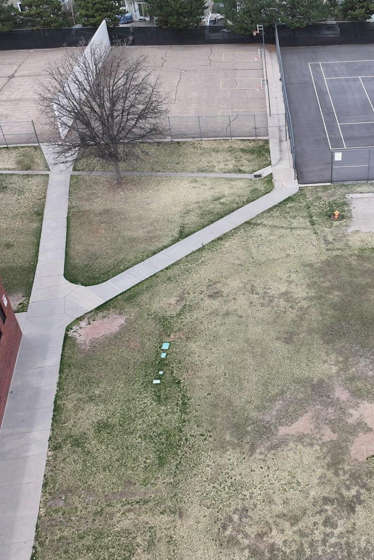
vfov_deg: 55.8
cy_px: 284
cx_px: 312
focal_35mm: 34
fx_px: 530
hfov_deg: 37.2
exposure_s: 1/1000
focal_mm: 12.29
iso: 100
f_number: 2.8
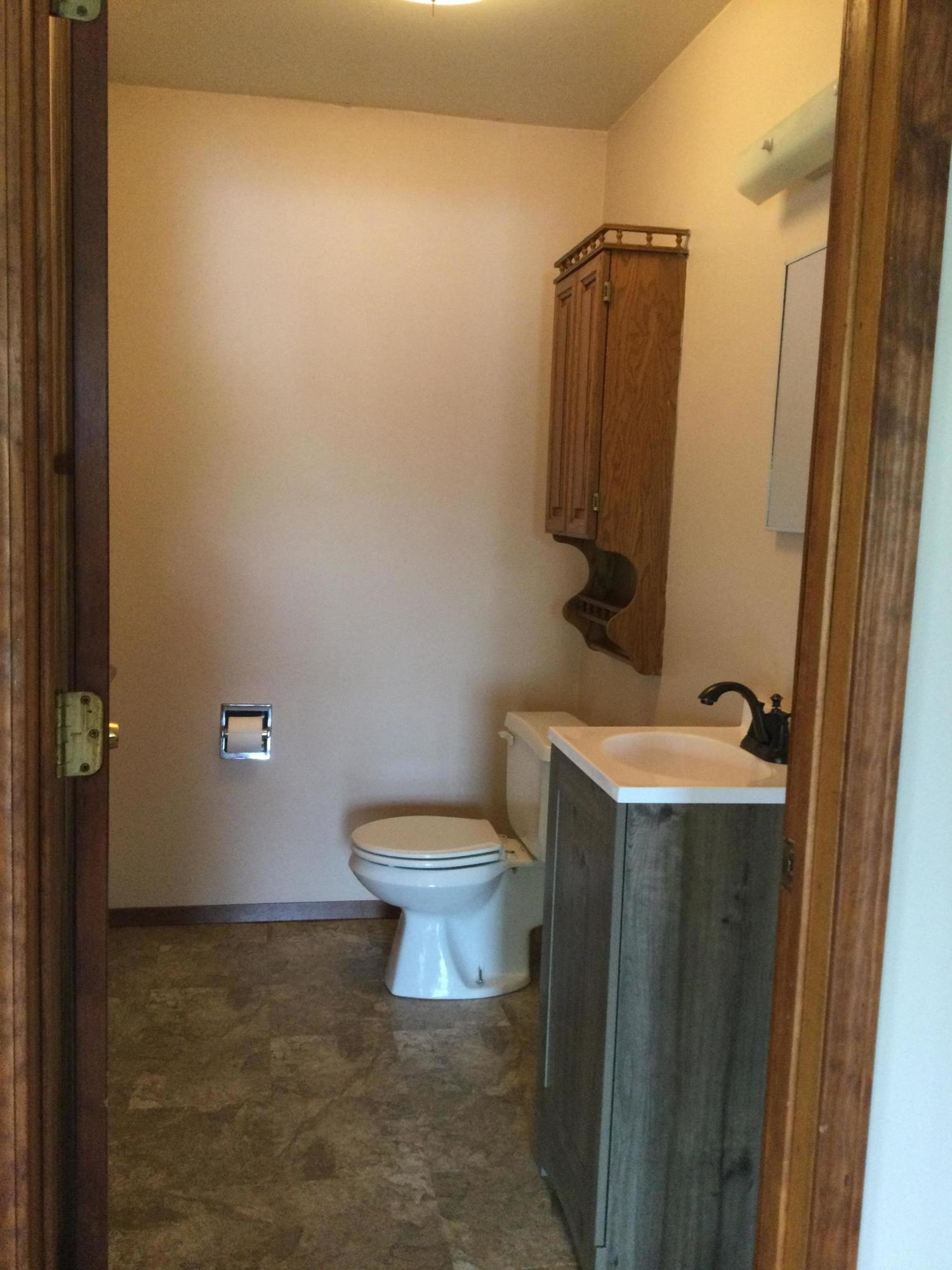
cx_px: 476
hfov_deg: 45.4
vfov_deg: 58.4
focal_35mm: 31
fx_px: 1137
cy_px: 635
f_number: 2.4
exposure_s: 1/24
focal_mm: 3.3
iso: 200
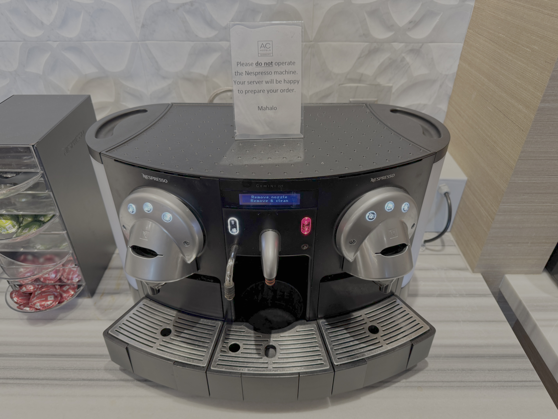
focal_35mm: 24
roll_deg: +0.1
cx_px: 279
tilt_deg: -37.1
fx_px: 387
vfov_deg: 56.8
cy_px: 210
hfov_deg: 71.6
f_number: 1.78
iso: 125
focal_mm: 6.76
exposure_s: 1/50
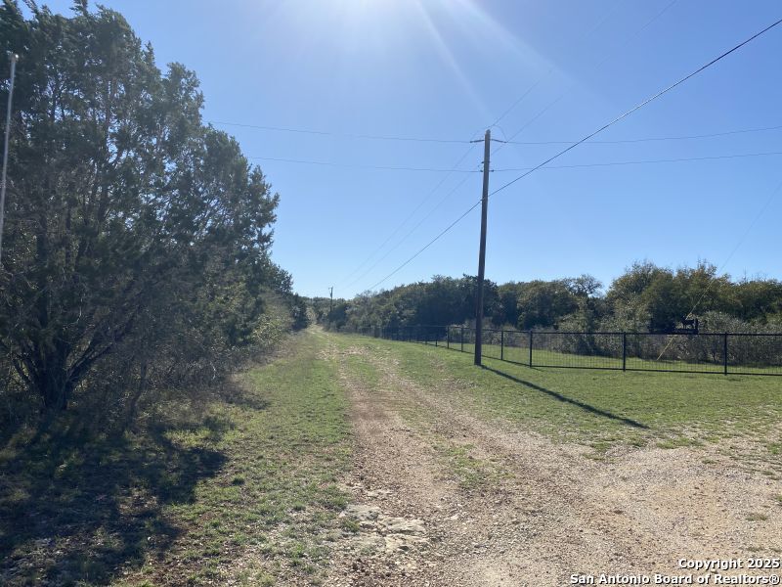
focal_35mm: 26
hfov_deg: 67.3
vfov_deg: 53.1
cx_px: 391
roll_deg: -3.1
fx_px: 587
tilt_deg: +4.4
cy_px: 294
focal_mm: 4.25
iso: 32
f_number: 1.8
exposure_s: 1/4444
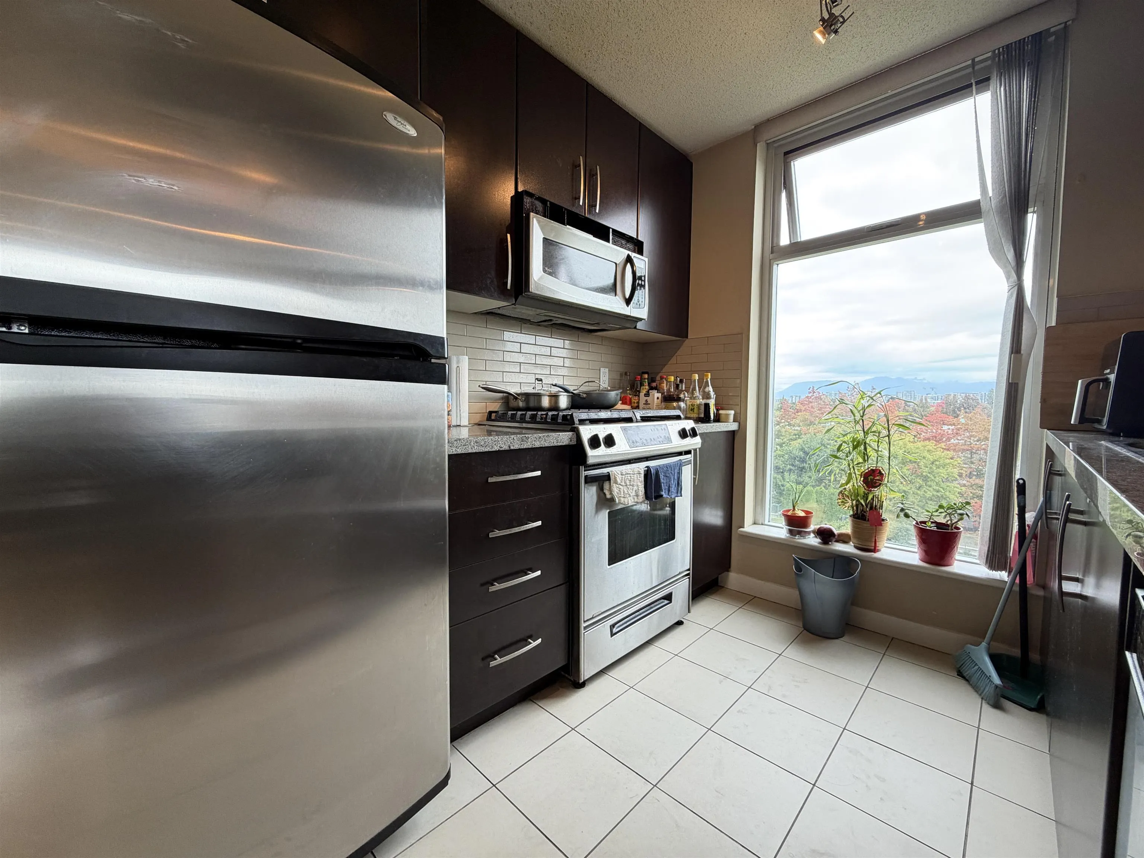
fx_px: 463
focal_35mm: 14
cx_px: 572
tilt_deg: -3.7
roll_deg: -0.3
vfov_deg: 85.7
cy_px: 429
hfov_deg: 102.1
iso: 100
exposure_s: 1/121
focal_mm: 2.22
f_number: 2.2
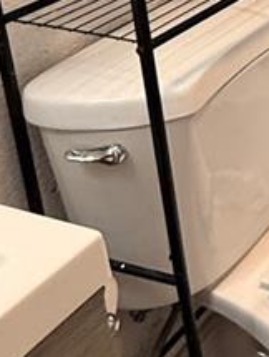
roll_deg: -2.5
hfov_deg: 15.0
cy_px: -75
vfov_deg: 22.9
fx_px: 806
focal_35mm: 78
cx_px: 553
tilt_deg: -17.0
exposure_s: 1/120
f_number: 2.2
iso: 500
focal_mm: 2.22
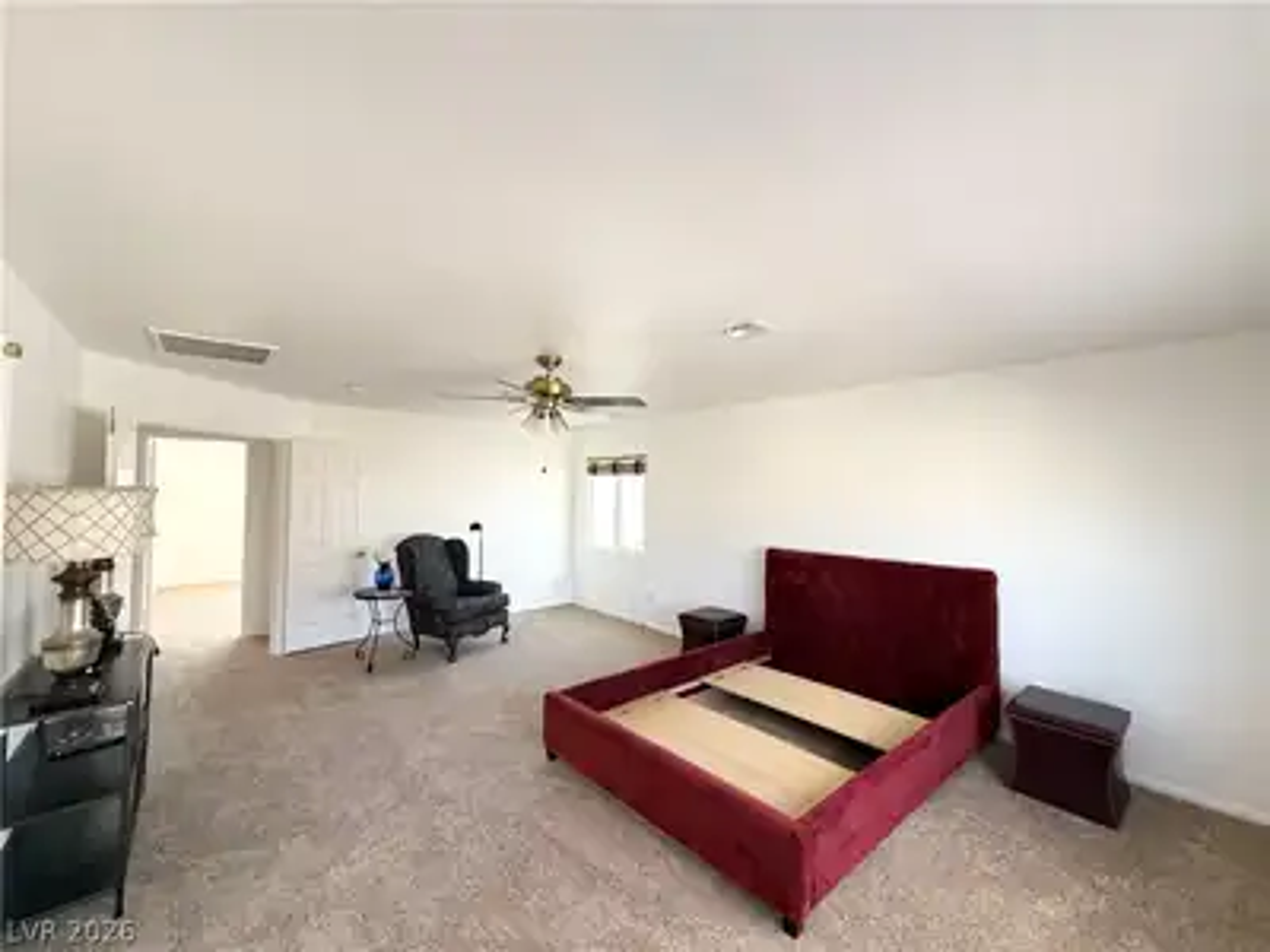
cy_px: 476
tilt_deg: +2.4
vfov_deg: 85.7
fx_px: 514
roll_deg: -0.6
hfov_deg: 102.1
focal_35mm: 14
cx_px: 635
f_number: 2.2
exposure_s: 1/99
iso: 80
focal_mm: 2.22
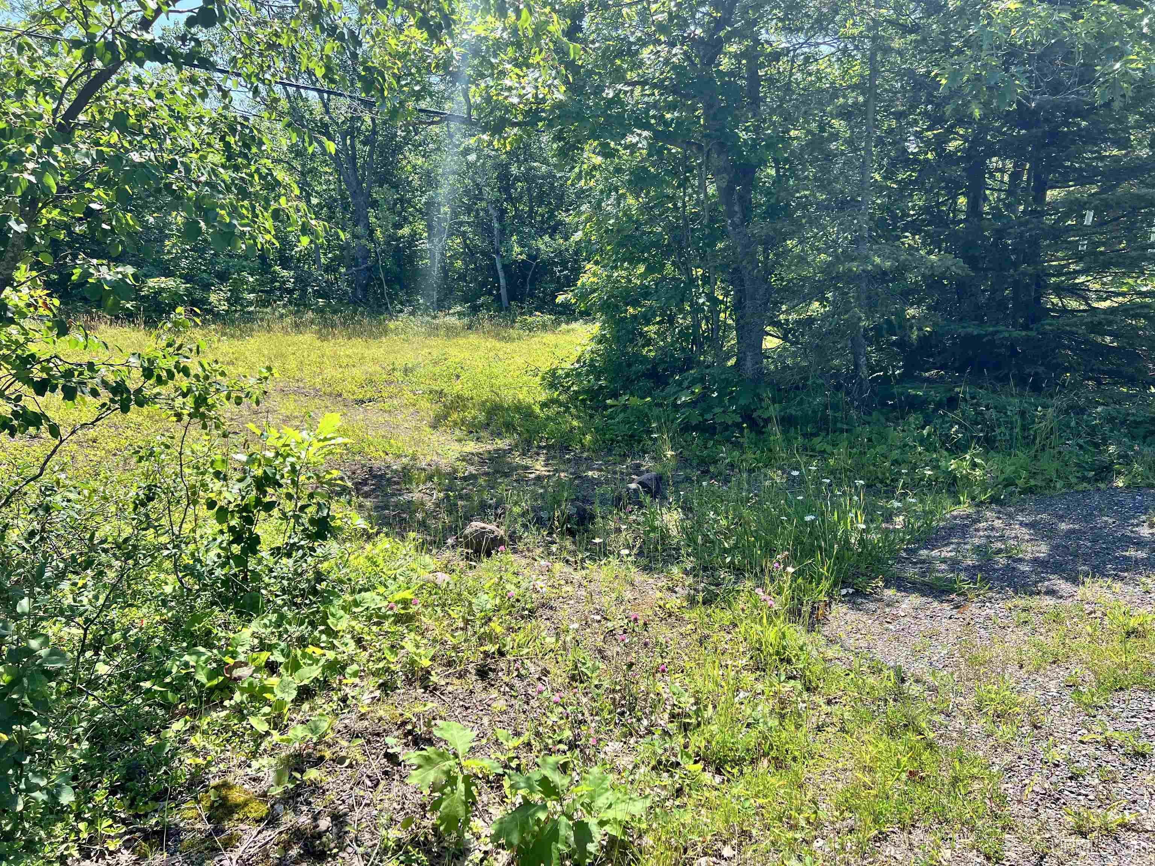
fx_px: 868
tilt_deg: -11.6
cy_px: 433
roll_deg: +2.0
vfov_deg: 53.1
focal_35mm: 26
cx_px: 578
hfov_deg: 67.3
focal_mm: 5.7
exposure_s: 1/1468
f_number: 1.5
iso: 50
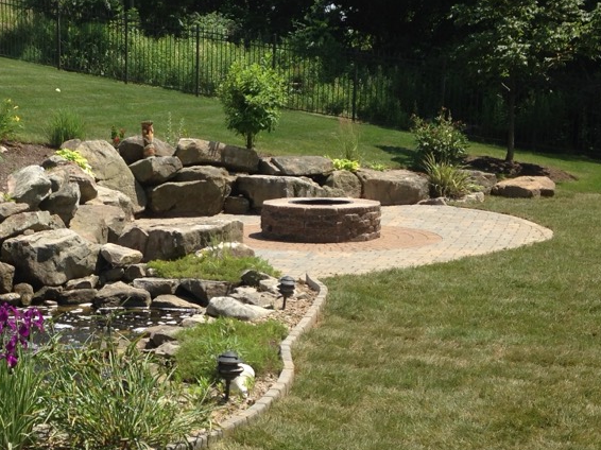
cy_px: 296
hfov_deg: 27.4
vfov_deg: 20.9
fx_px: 1215
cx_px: 144
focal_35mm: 70
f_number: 2.4
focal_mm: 4.12
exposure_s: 1/1085
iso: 50
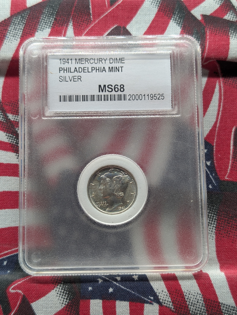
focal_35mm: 49
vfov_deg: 38.9
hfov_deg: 29.7
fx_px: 446
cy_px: 158
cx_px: 118
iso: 19
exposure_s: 1/30.8
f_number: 1.68
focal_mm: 6.9
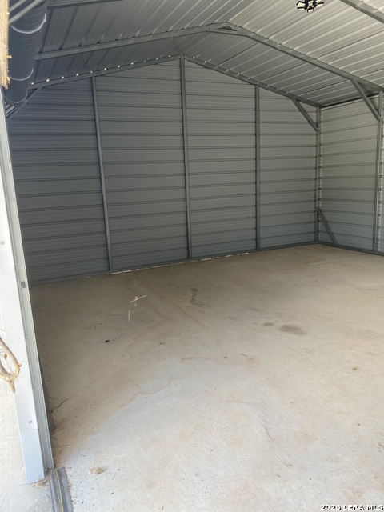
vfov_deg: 67.3
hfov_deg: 53.1
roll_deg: +5.1
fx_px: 385
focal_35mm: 26
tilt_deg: -10.4
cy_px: 256
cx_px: 192
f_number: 1.8
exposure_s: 1/121
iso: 40
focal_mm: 4.25
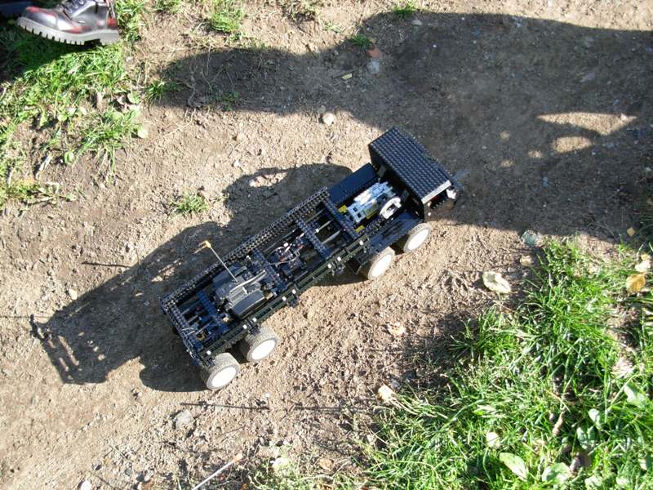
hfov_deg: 49.0
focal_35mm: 38
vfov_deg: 37.7
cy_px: 245
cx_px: 326
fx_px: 717
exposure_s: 1/157
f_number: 2.9
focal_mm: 6.3
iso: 79
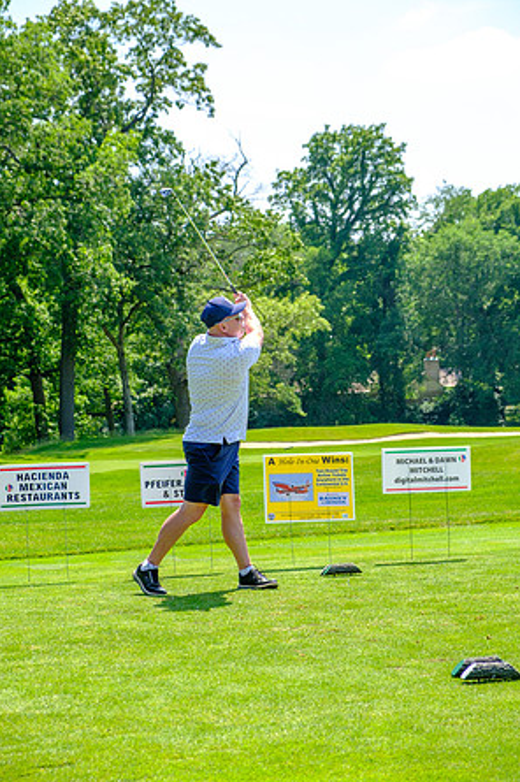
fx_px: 1823
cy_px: 394
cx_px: 262
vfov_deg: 24.2
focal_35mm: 84
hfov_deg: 16.2
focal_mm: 55
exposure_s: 1/320
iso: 200
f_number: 5
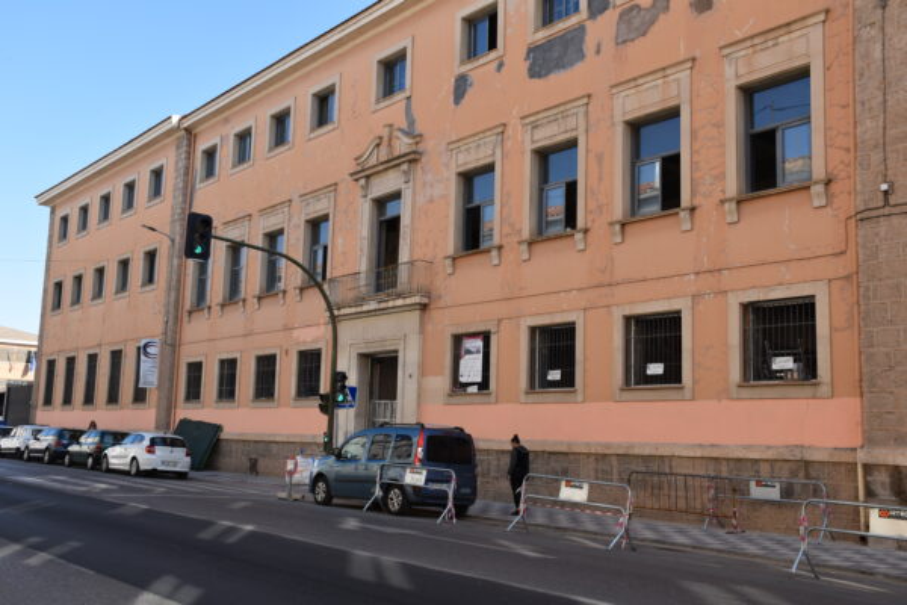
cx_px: 454
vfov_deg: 36.9
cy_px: 302
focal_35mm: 36
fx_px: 907
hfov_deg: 53.1
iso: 200
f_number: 8
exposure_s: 1/250
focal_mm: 24
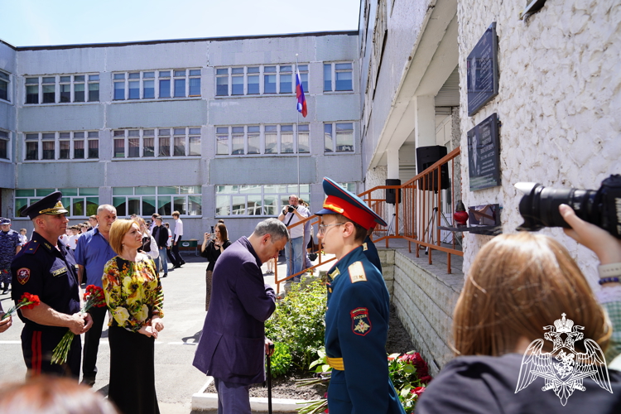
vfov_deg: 46.4
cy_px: 207
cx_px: 310
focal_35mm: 28
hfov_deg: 65.5
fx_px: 483
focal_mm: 28
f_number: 5
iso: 100
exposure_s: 1/250
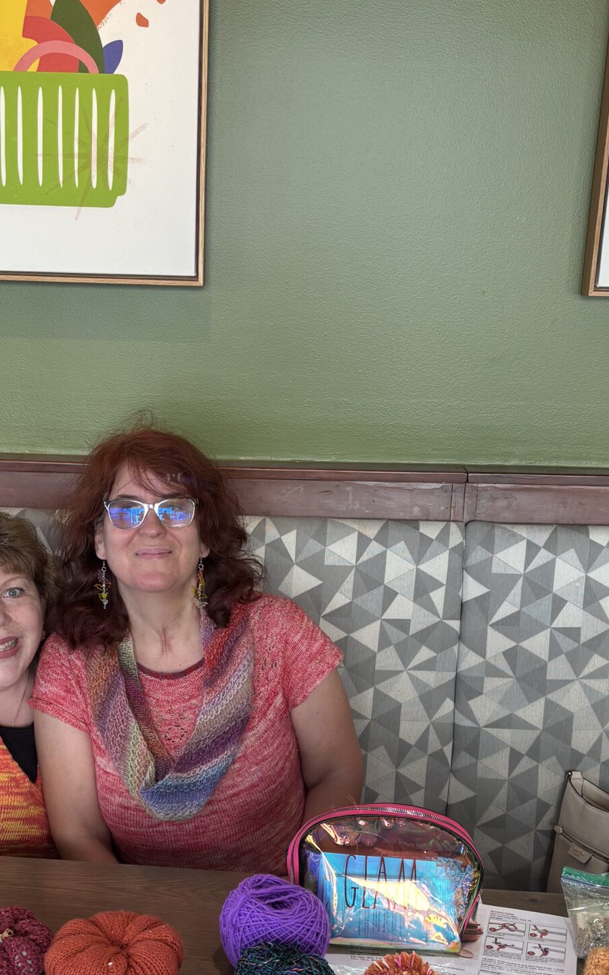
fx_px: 1301
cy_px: 664
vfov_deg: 40.5
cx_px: 210
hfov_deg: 26.2
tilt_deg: -17.5
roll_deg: -1.8
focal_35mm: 49
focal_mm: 5.96
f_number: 1.6
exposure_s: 1/120
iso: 80
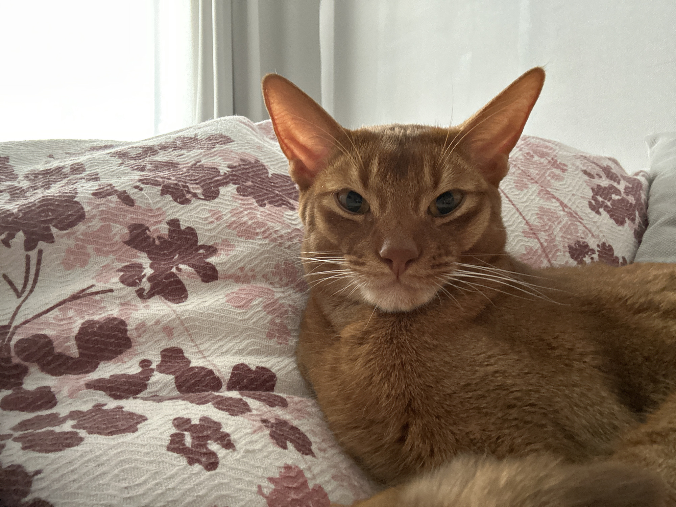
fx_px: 449
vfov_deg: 58.9
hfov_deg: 73.9
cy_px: 254
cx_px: 338
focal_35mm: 23
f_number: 1.9
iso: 400
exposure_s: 1/40
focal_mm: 2.69
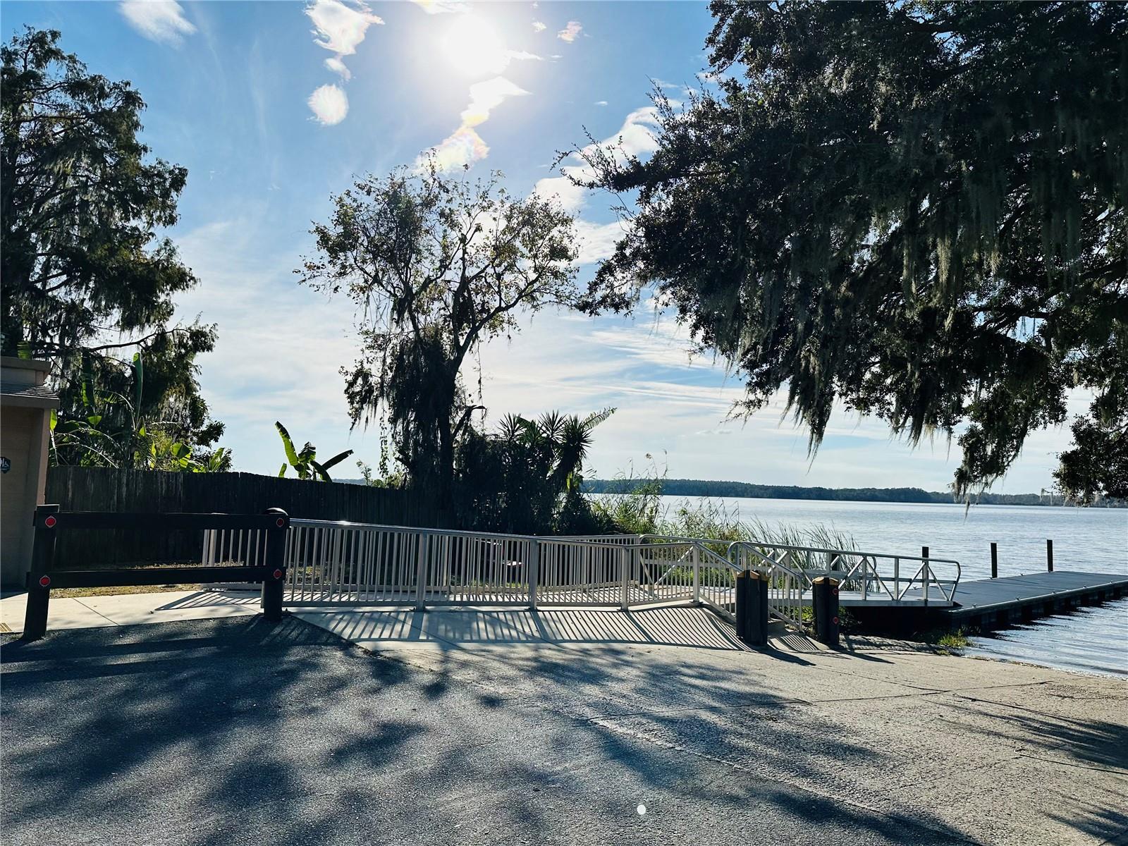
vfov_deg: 56.8
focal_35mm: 24
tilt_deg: +5.1
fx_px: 782
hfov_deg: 71.6
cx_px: 564
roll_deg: -1.1
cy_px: 423
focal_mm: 6.86
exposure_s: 1/13699
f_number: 1.78
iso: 80
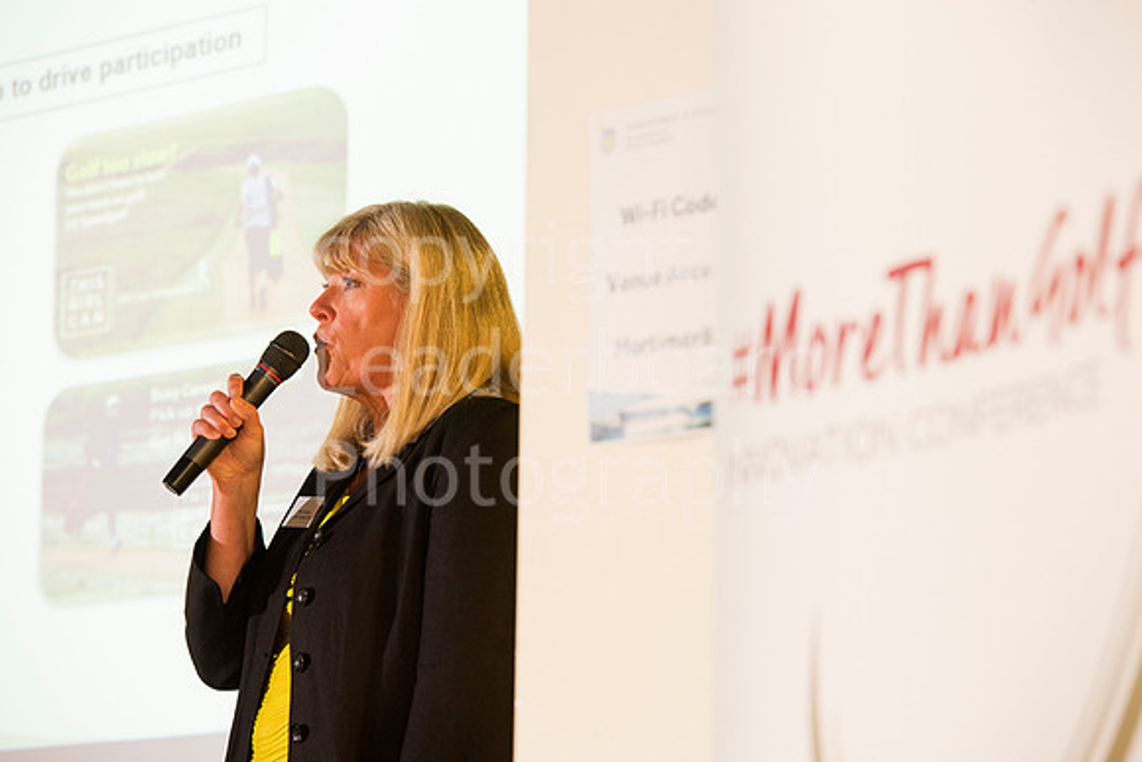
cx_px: 571
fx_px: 5077
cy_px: 381
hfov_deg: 12.8
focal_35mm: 160
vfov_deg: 8.6
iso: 2000
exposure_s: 1/80
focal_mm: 160
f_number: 5.6
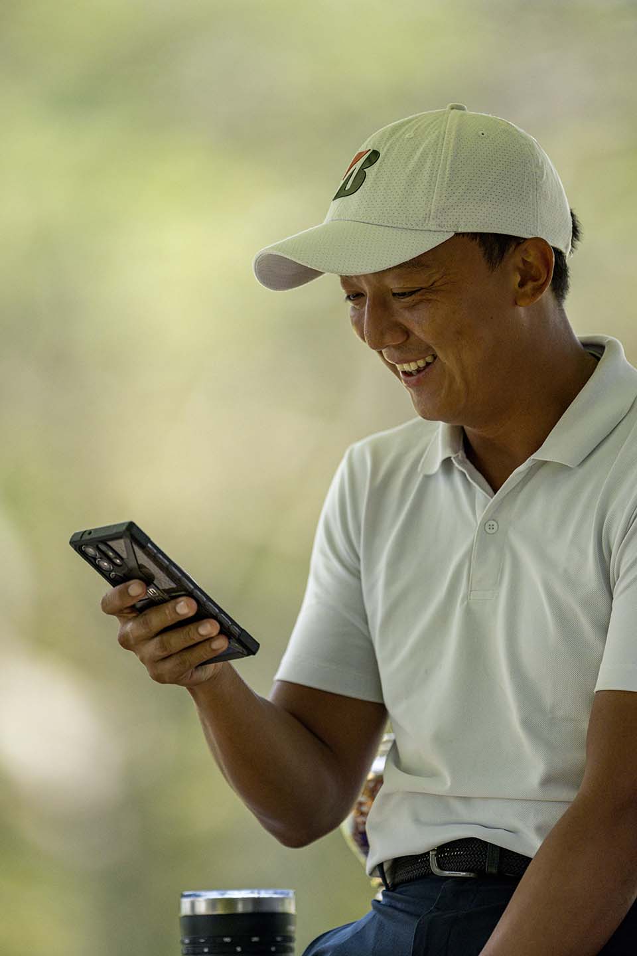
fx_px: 10616
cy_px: 478
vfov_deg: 5.2
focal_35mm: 400
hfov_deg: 3.4
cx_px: 318
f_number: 3.2
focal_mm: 400
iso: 1800
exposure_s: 1/6400
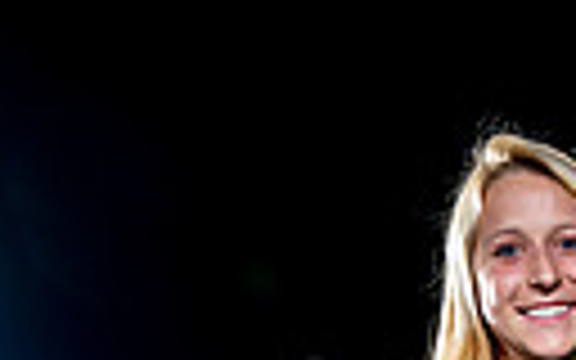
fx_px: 1852
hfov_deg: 17.0
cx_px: 662
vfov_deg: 9.4
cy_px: 986
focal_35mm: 118
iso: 100
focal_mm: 33
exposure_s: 1/125
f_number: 5.6
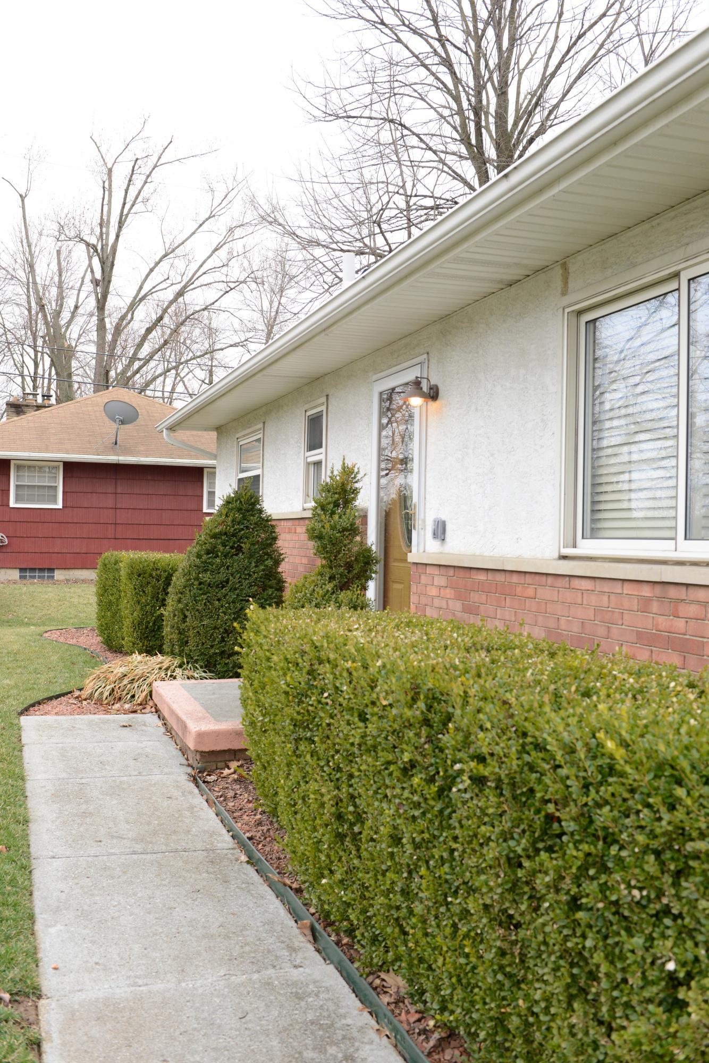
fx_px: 1004
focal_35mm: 34
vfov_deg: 55.8
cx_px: 354
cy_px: 532
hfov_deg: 38.9
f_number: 6.3
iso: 1600
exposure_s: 1/640
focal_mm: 34
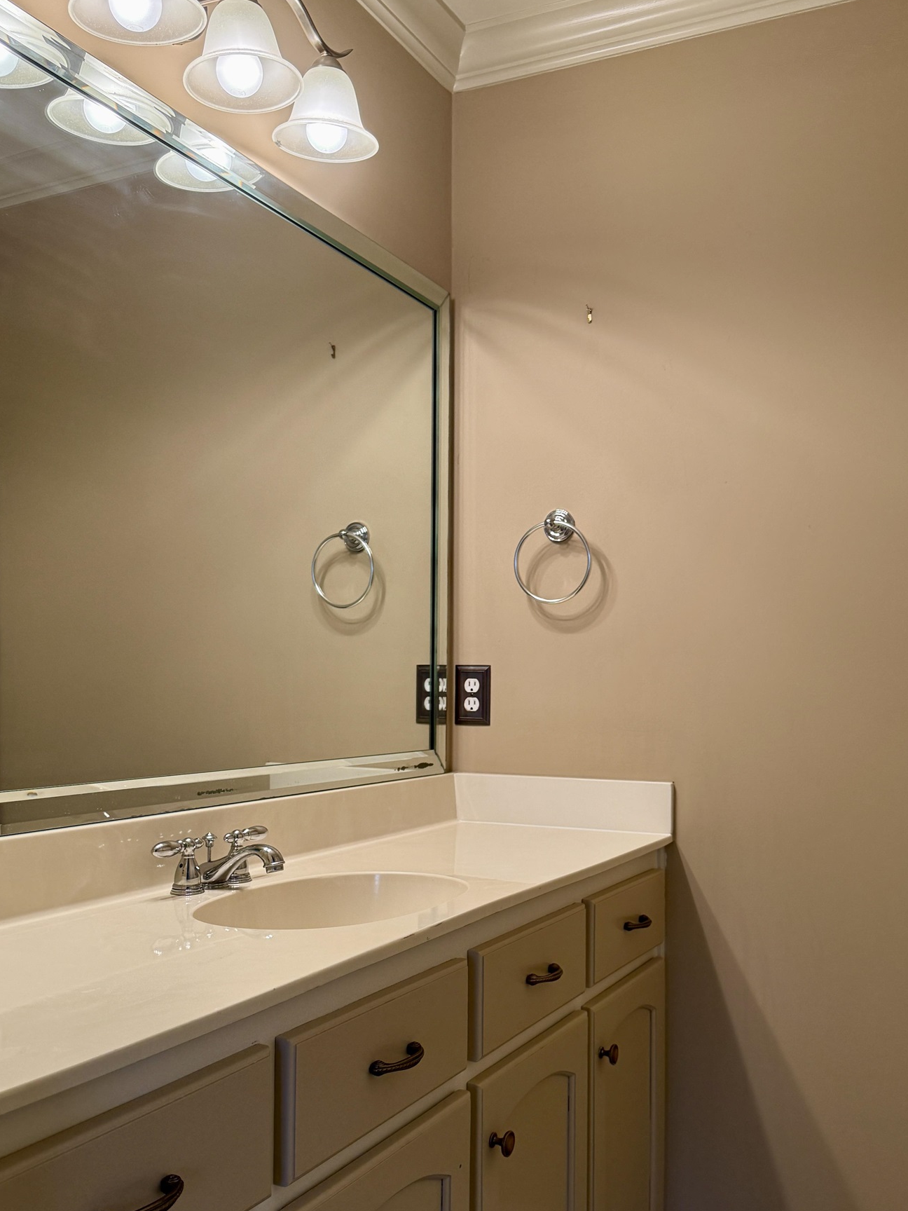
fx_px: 1119
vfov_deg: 56.4
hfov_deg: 44.1
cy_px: 721
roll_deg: -0.7
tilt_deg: -0.7
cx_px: 490
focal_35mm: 32
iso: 200
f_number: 1.78
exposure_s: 1/229
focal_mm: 6.76
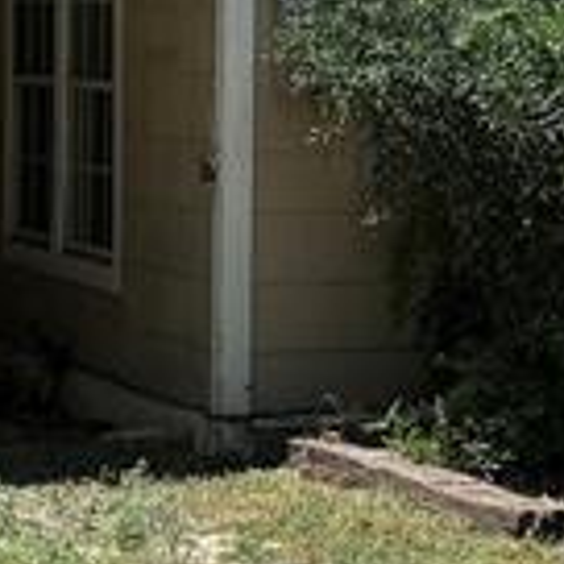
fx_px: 2949
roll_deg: -0.9
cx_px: 212
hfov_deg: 10.9
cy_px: 120
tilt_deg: -0.8
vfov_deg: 10.9
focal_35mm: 160
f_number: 1.78
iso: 80
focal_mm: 6.76
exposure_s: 1/2801
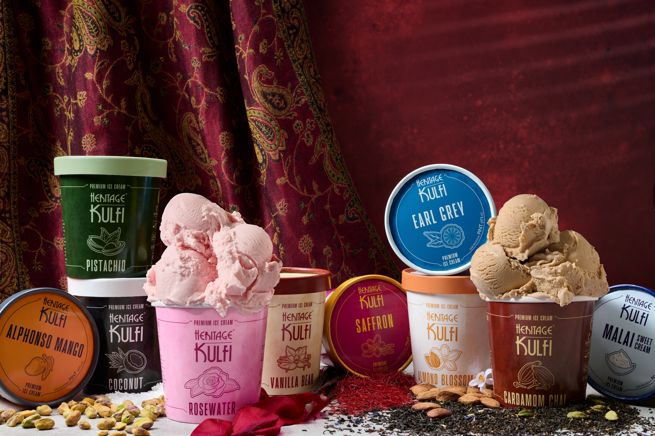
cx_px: 328
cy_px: 218
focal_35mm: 60
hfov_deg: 33.4
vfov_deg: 22.6
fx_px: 1092
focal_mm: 60
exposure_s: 1/250
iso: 80
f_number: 16
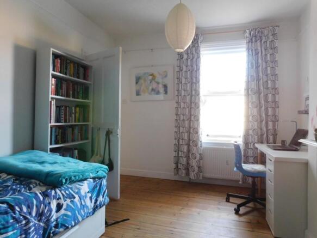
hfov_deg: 73.9
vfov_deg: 58.9
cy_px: 119
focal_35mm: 23
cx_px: 158
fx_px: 211
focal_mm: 4
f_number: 3
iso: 400
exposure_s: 1/30
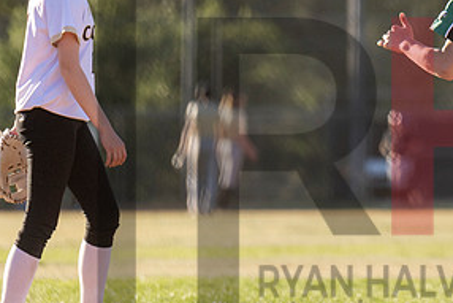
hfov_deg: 3.3
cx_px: 486
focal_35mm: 625
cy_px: 7
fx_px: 7868
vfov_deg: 2.2
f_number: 2.8
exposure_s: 1/2500
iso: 400
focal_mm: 200
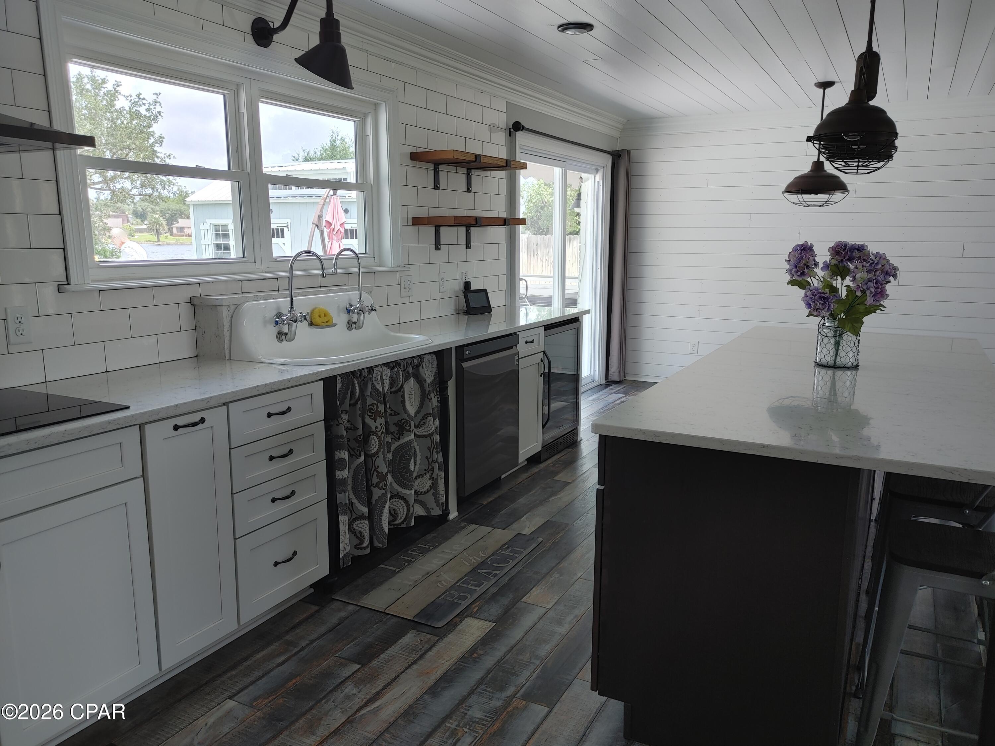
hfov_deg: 67.3
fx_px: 747
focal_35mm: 26
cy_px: 373
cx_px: 498
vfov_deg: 53.1
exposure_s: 1/120
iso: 50
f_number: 1.8
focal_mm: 5.58
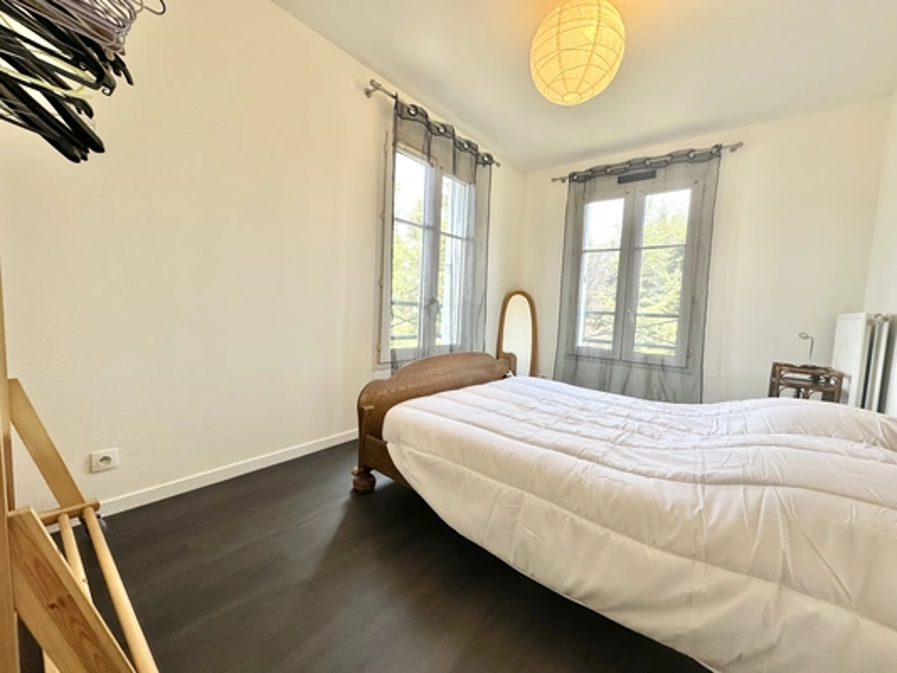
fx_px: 363
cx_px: 448
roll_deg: -2.8
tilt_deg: -3.8
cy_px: 336
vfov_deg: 85.7
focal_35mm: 14
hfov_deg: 102.1
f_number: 2.2
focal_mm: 2.22
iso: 64
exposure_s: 1/99
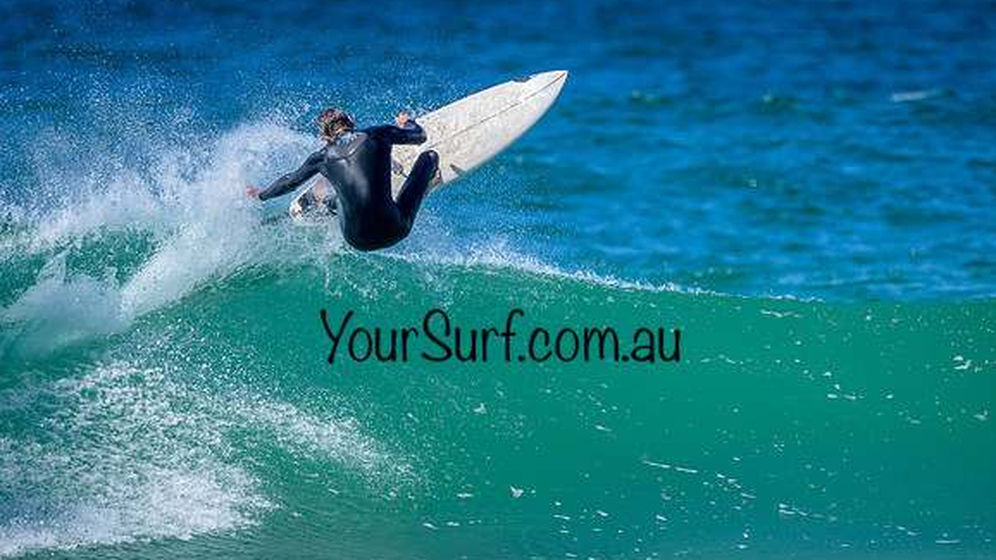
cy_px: 304
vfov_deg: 1.4
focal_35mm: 886
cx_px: 516
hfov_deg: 2.4
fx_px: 23397
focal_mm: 800
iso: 500
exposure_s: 1/2000
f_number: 6.3
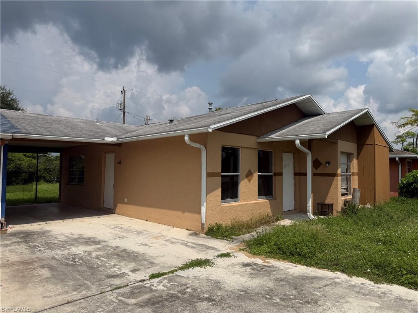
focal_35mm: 24
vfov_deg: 56.8
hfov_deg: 71.6
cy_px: 156
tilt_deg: +3.6
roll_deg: +1.0
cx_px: 209
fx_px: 290
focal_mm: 6.76
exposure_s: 1/10309
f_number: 1.78
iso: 80
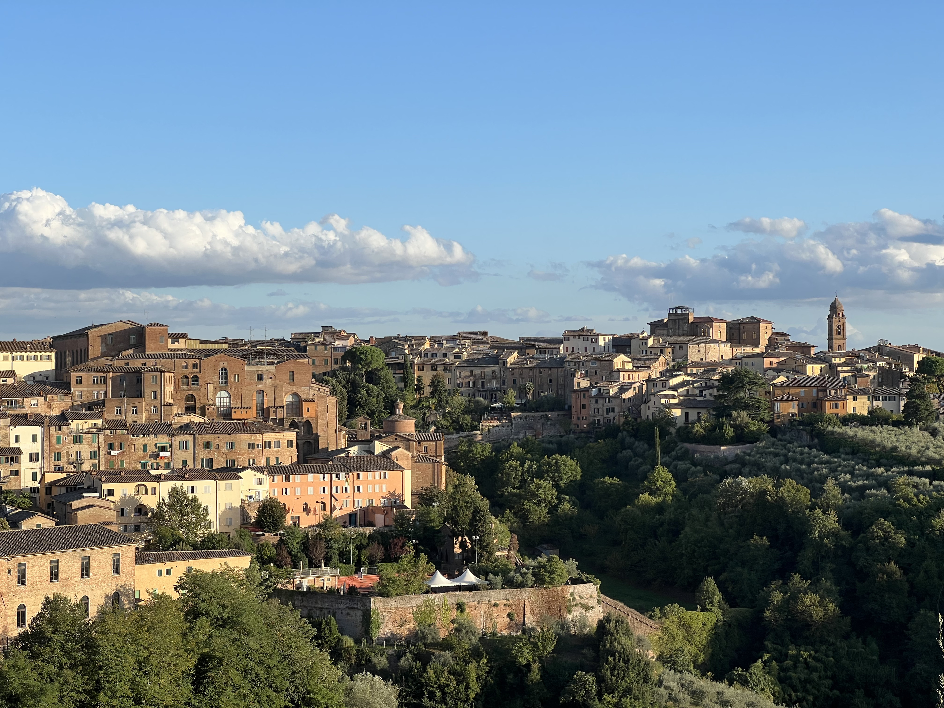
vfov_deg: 19.1
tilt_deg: +1.4
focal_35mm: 77
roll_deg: +0.8
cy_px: 354
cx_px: 472
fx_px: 2100
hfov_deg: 25.3
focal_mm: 9
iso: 32
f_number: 2.8
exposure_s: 1/570
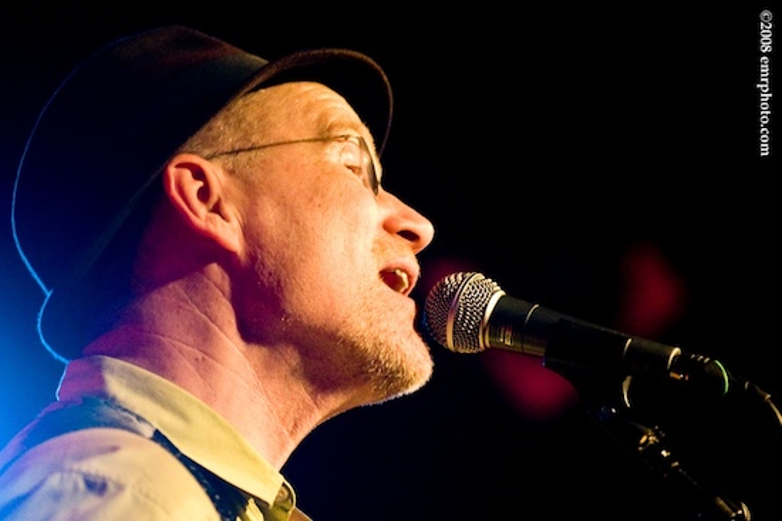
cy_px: 260
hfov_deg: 10.3
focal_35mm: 200
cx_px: 391
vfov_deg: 6.9
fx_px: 4342
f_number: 2.8
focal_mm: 200
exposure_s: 1/125
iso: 5000
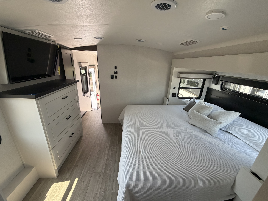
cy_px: 100
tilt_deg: -18.9
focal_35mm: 14
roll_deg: -1.4
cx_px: 134
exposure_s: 1/121
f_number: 2.2
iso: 250
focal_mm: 2.22
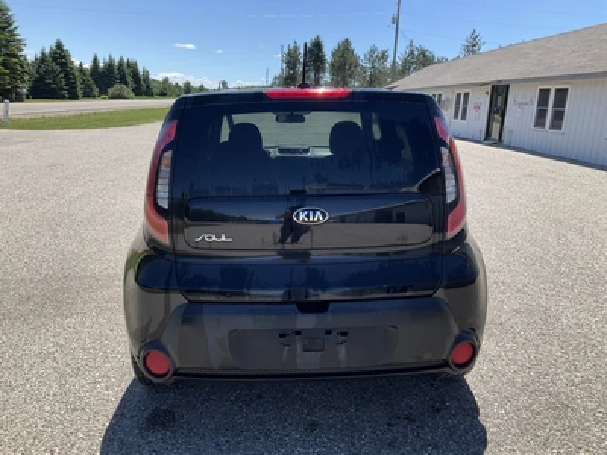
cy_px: 228
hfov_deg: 61.7
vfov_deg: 48.2
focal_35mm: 29
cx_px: 304
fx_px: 509
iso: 25
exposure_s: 1/1121
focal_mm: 3
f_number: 1.8
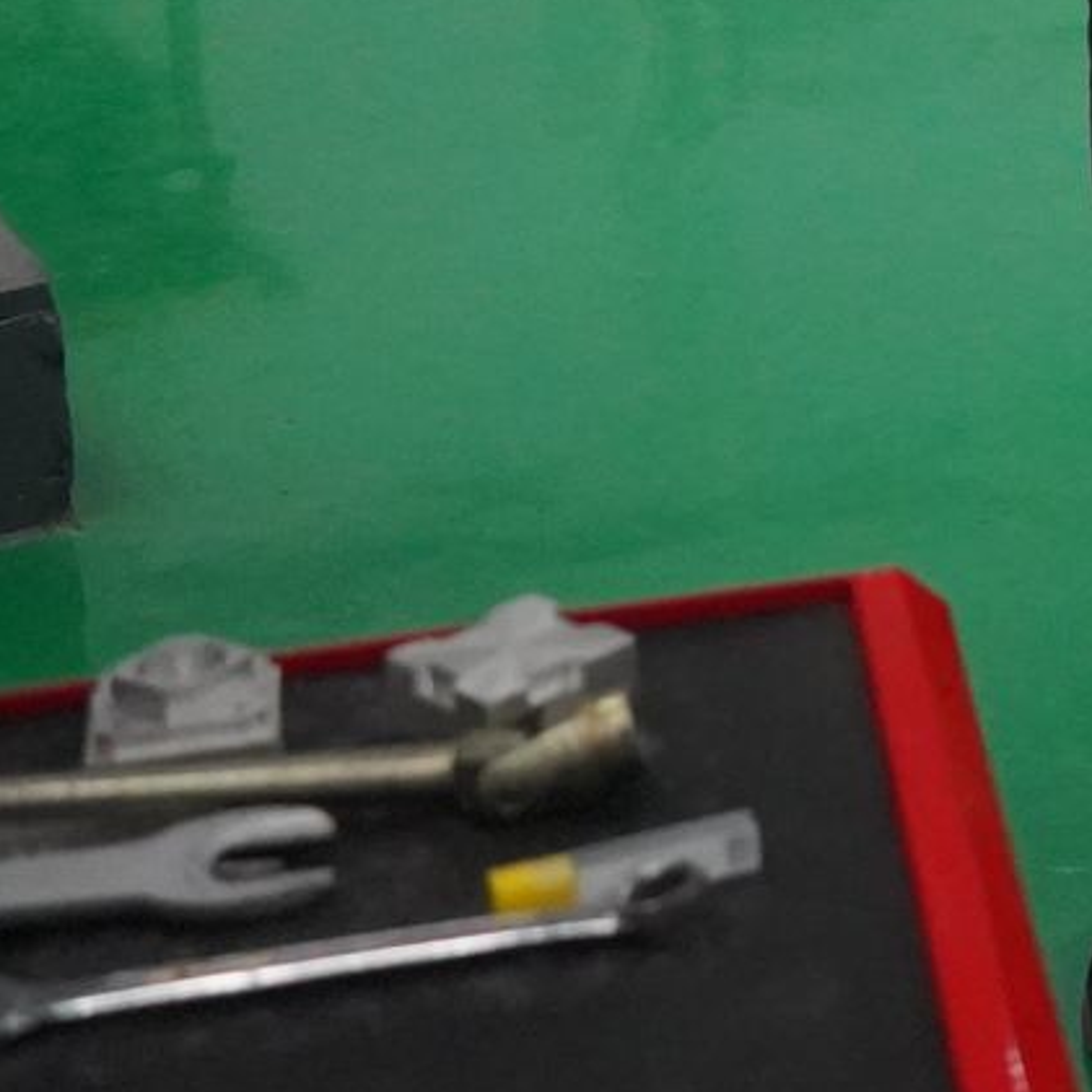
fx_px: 4533
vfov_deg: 12.9
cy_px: -611
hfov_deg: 12.0
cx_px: 2284
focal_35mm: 127
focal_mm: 30
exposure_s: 1/400
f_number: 4.5
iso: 8000
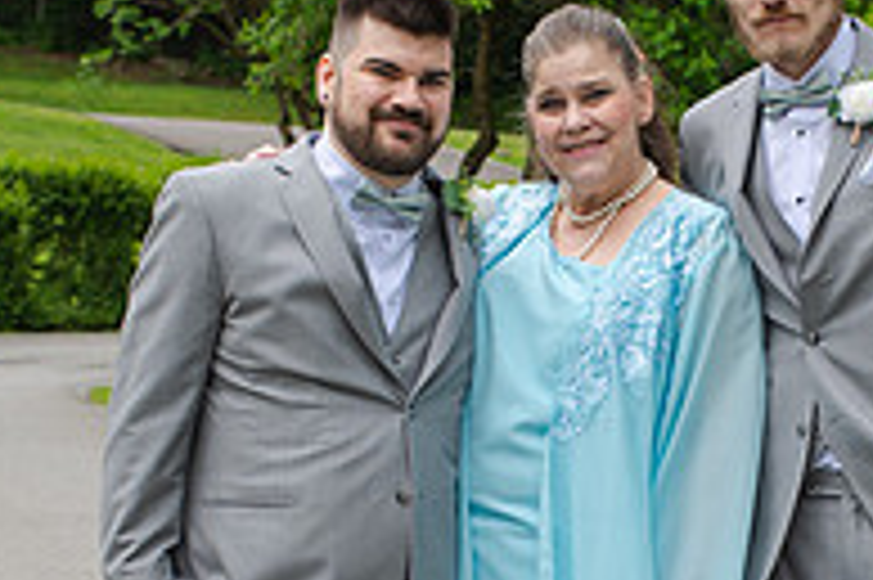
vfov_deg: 10.9
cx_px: 562
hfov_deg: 16.5
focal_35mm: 124
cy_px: 594
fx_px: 3004
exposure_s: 1/500
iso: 160
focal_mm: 35
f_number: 3.5
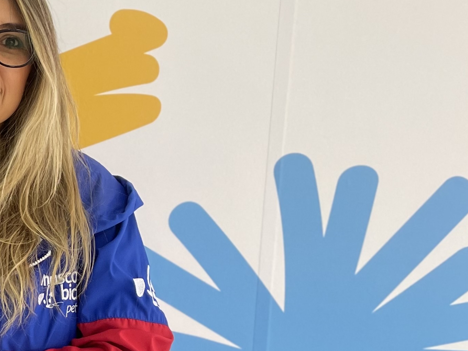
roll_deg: -1.5
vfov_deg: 19.1
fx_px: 1041
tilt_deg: -7.0
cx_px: -162
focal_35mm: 77
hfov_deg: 22.3
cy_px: 223
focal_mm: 5.1
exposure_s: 1/60
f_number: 1.6
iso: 160
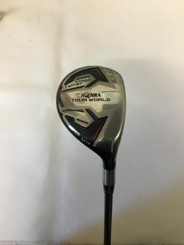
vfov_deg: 58.4
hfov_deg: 45.4
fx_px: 220
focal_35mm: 31
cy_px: 122
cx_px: 92
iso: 100
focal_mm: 3.3
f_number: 2.4
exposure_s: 1/33
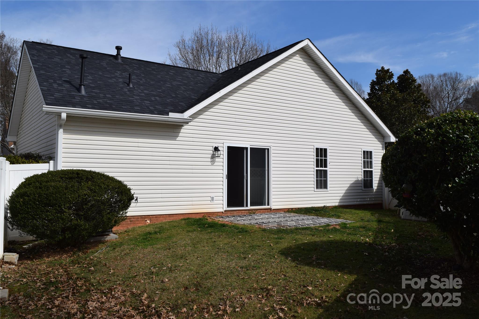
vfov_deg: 41.7
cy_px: 160
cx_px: 240
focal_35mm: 32
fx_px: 419
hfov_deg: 59.5
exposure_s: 1/500
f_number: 11
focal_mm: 21
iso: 200
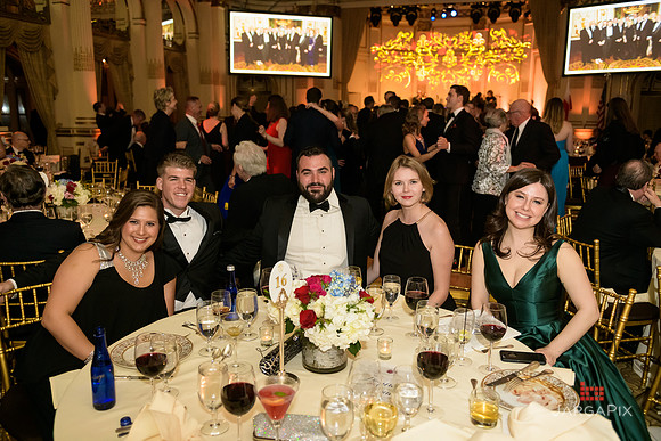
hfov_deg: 63.6
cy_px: 220
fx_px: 533
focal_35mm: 29
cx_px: 330
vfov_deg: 45.0
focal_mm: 29
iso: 1600
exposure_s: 1/100
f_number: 3.2
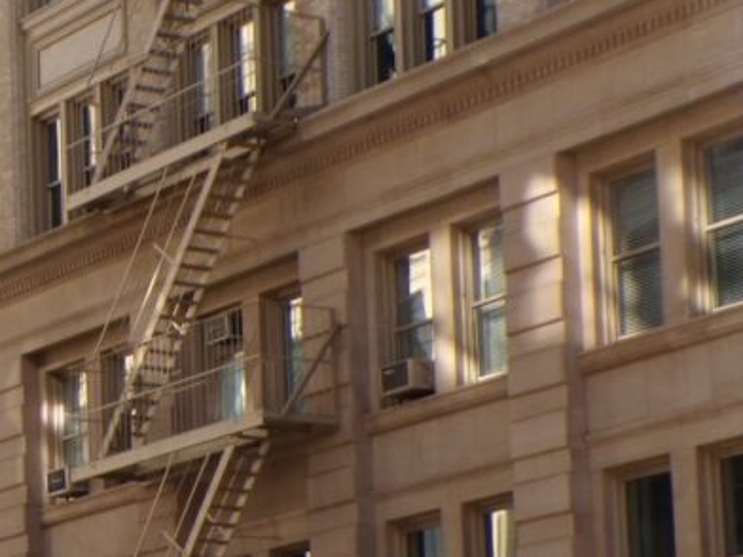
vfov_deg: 11.4
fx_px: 2747
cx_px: -167
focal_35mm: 128
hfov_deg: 14.8
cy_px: 612
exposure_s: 1/400
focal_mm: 8.7
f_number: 3.5
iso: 100
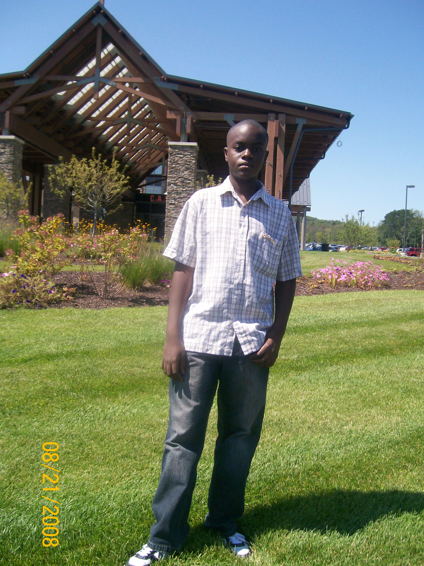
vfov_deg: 51.4
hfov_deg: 39.7
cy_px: 286
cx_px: 216
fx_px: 588
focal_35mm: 36
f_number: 7.2
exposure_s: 1/176
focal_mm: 5.8
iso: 80
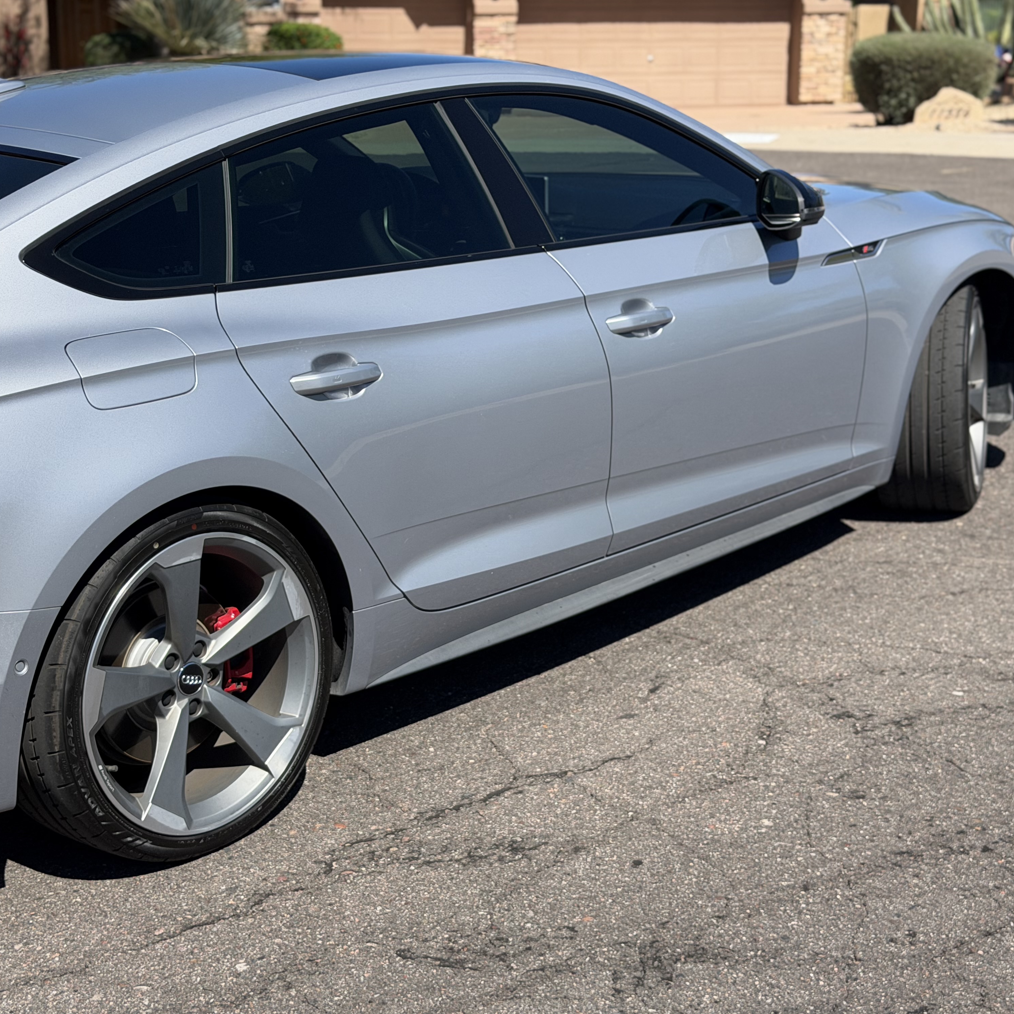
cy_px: 504
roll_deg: -0.4
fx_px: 1889
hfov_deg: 30.0
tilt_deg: -9.0
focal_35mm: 57
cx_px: 423
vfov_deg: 30.0
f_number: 1.78
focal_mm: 6.76
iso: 80
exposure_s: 1/5208
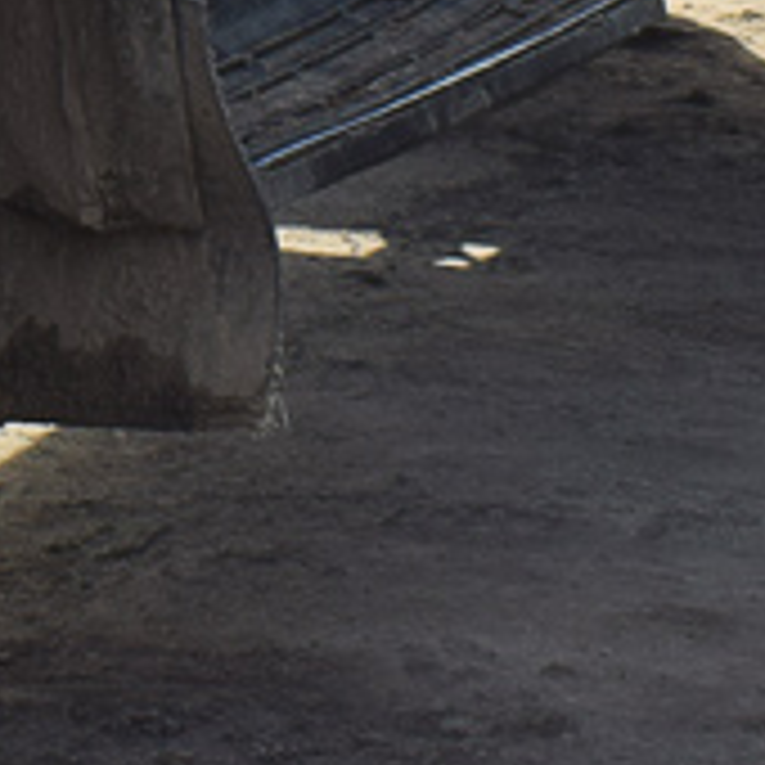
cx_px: -598
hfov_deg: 8.5
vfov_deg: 8.5
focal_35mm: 198
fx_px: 4951
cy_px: -576
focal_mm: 22
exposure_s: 1/250
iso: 100
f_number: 5.6
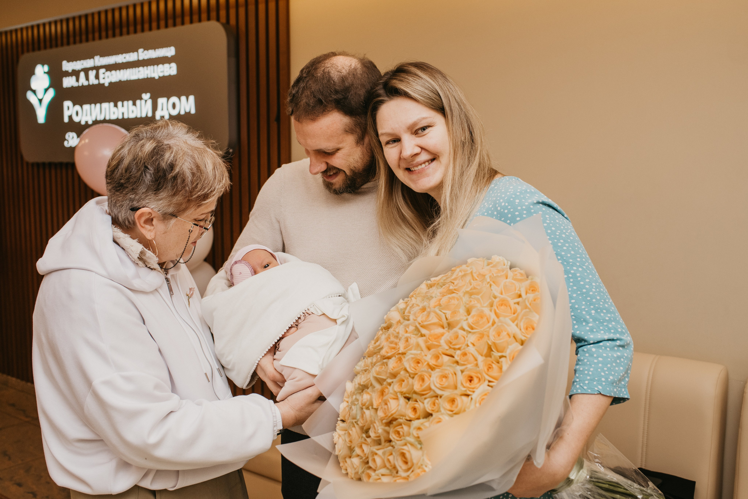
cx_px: 374
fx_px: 787
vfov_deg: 35.2
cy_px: 250
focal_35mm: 38
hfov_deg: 50.9
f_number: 4
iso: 400
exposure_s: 1/160
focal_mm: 35
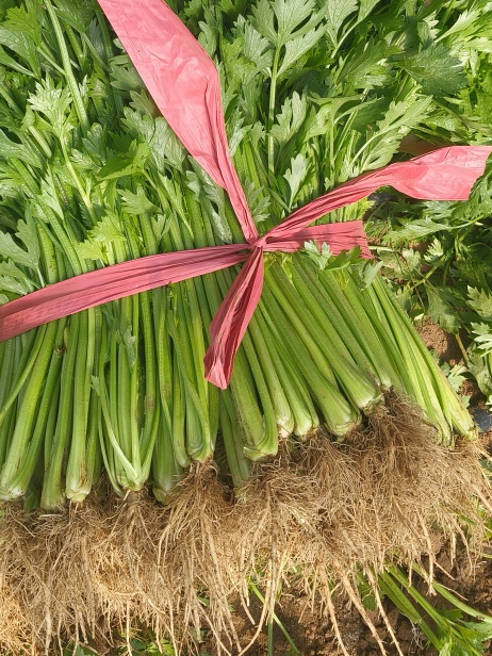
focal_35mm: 45
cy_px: 116
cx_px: 173
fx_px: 853
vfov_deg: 40.1
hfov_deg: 32.0
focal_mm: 4.84
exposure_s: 1/557
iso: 80
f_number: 1.8
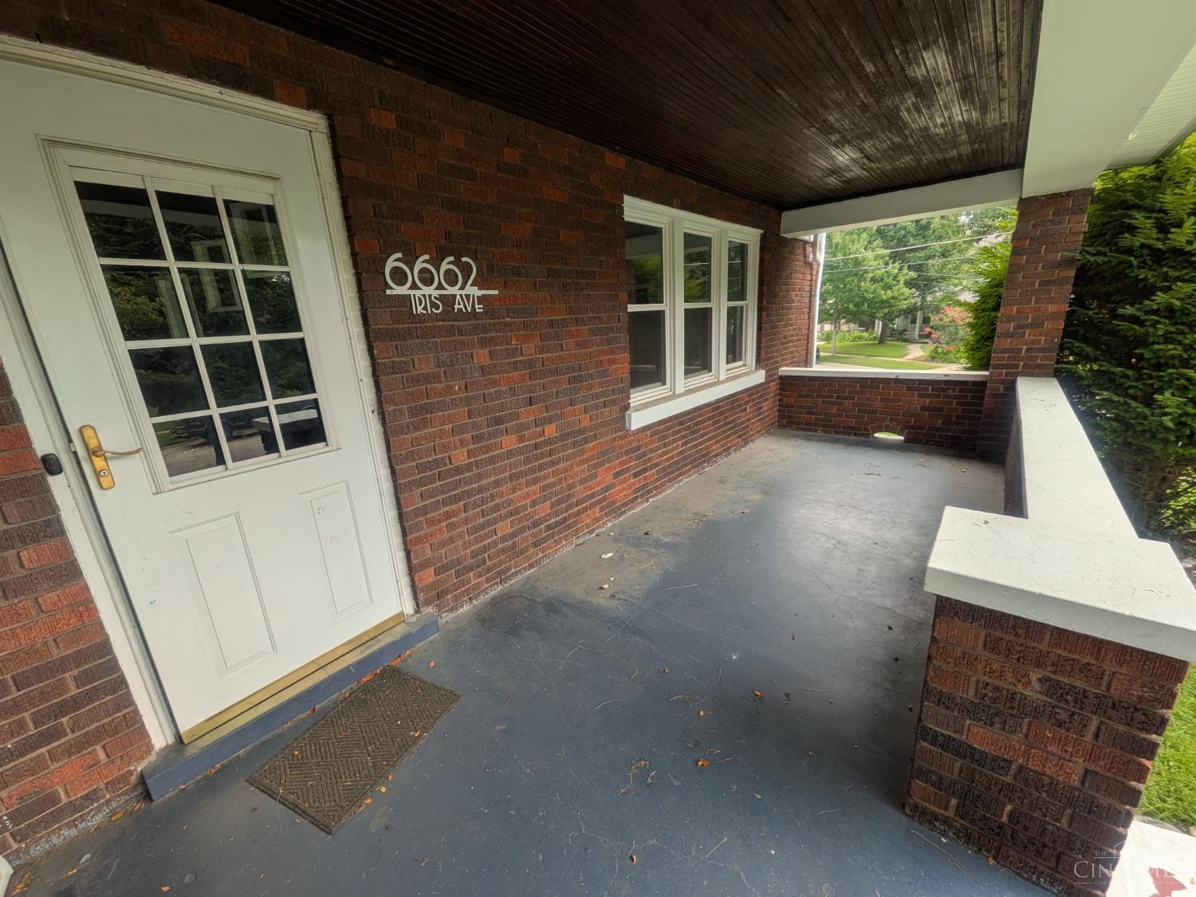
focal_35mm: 14
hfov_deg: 102.1
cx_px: 598
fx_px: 484
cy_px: 448
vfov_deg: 85.7
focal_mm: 1.85
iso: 54
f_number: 2.2
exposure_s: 1/318
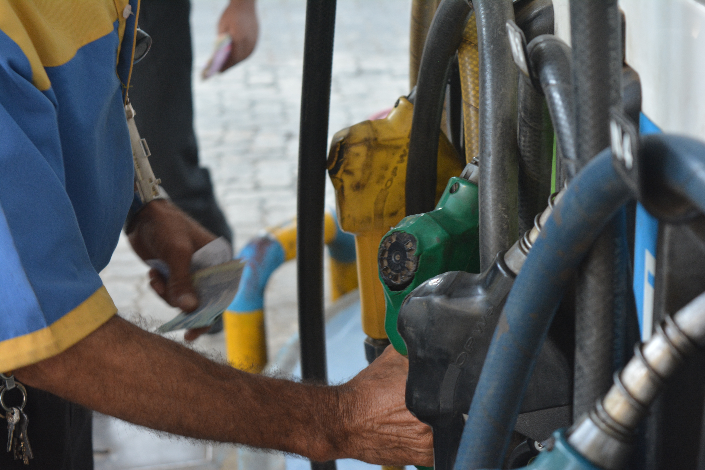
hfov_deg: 24.6
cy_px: 235
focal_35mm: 82
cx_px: 352
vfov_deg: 16.6
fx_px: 1615
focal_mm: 55
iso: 560
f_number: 5.6
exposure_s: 1/60
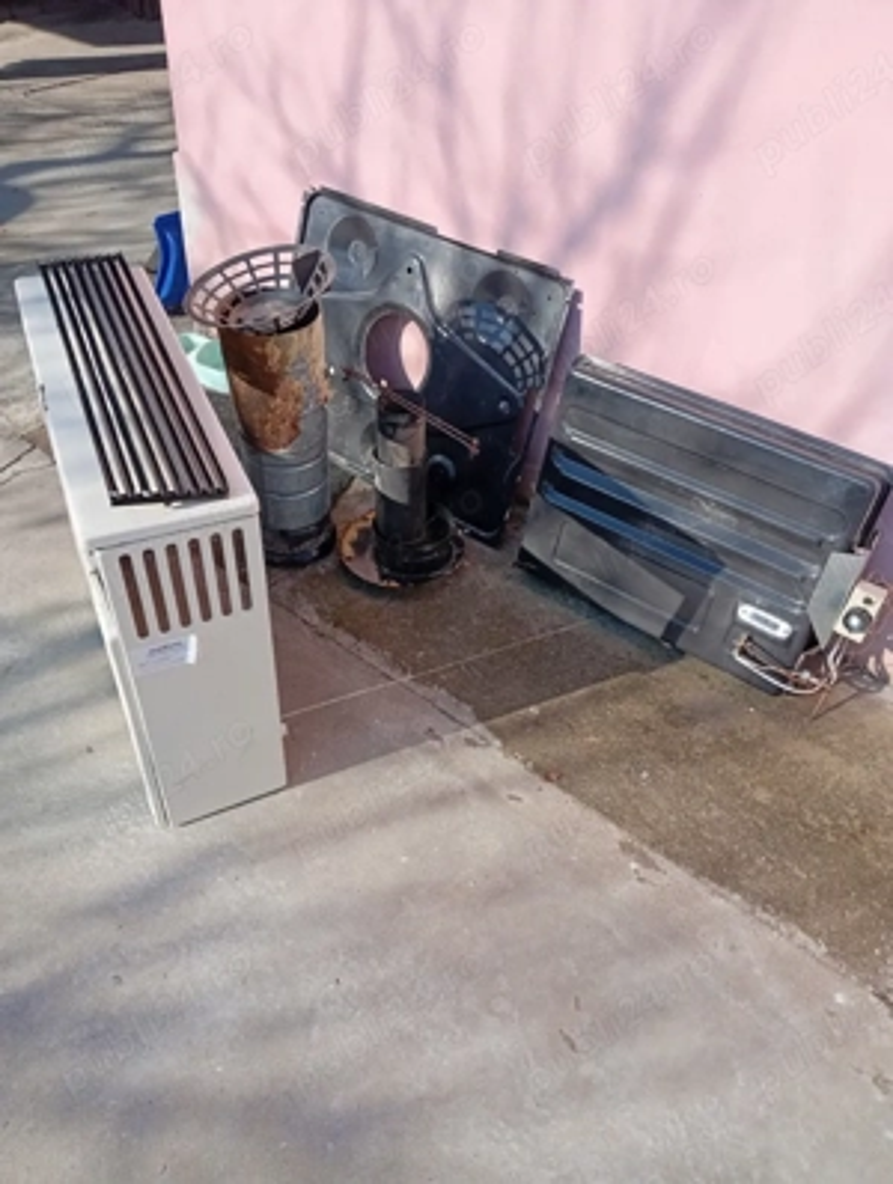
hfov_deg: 51.5
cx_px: 446
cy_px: 592
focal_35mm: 27
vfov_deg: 65.2
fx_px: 926
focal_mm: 3.98
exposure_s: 1/333
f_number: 1.8
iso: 50
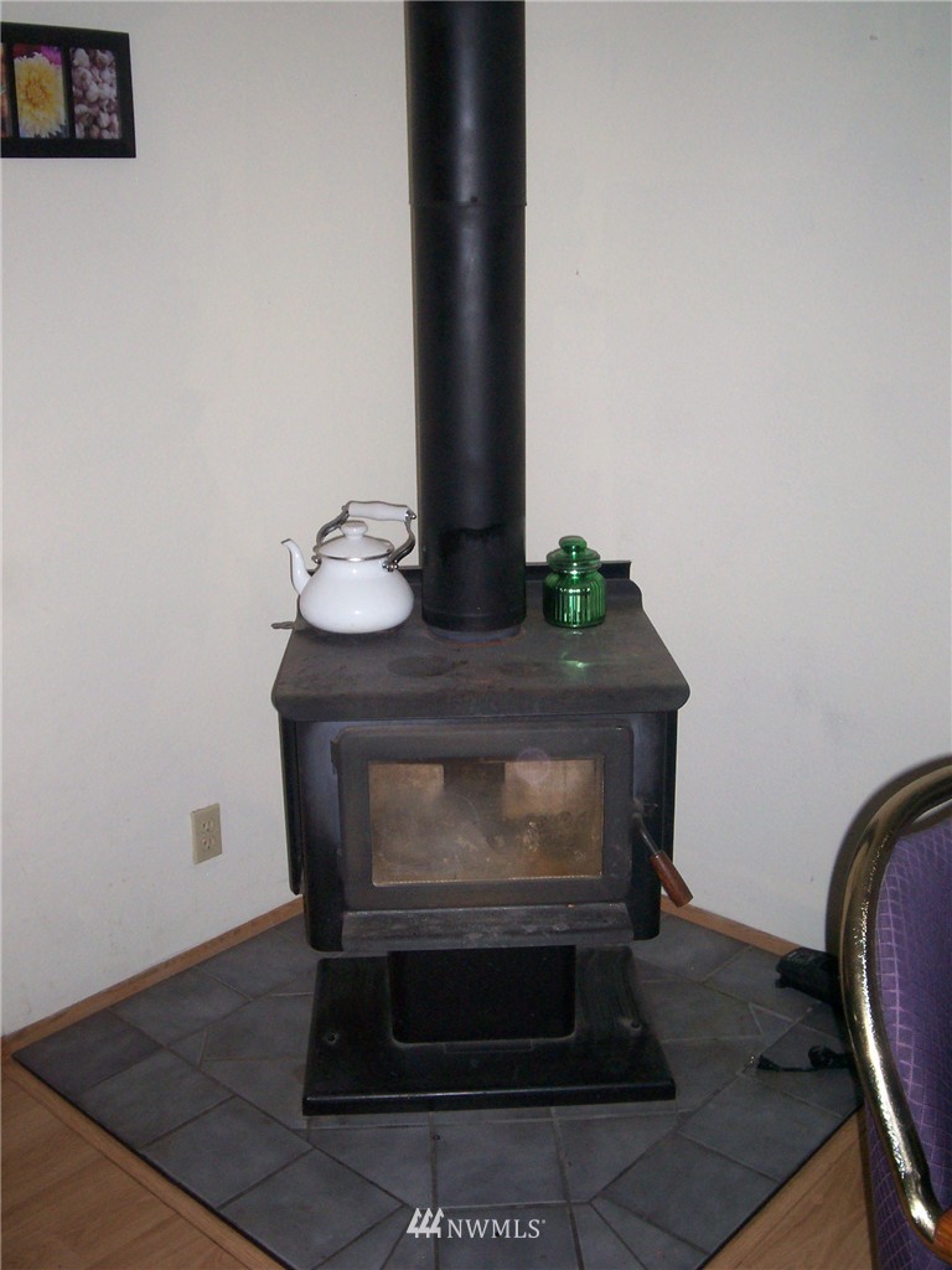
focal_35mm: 36
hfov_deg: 39.7
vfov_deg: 51.4
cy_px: 635
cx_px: 476
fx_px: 1320
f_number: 4.5
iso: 140
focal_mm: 5.9
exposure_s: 1/64
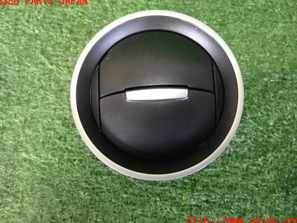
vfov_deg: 29.7
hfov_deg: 38.9
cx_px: 148
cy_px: 111
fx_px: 420
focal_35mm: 49
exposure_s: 1/40
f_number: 3.1
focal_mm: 8.4
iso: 1600
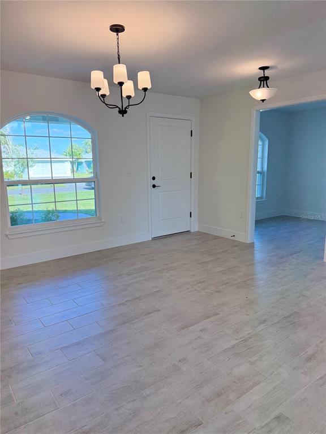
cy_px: 217
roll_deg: +0.2
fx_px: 301
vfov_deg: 71.6
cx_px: 163
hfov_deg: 56.8
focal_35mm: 24
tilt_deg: -10.1
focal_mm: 6.76
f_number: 1.78
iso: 100
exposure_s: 1/282
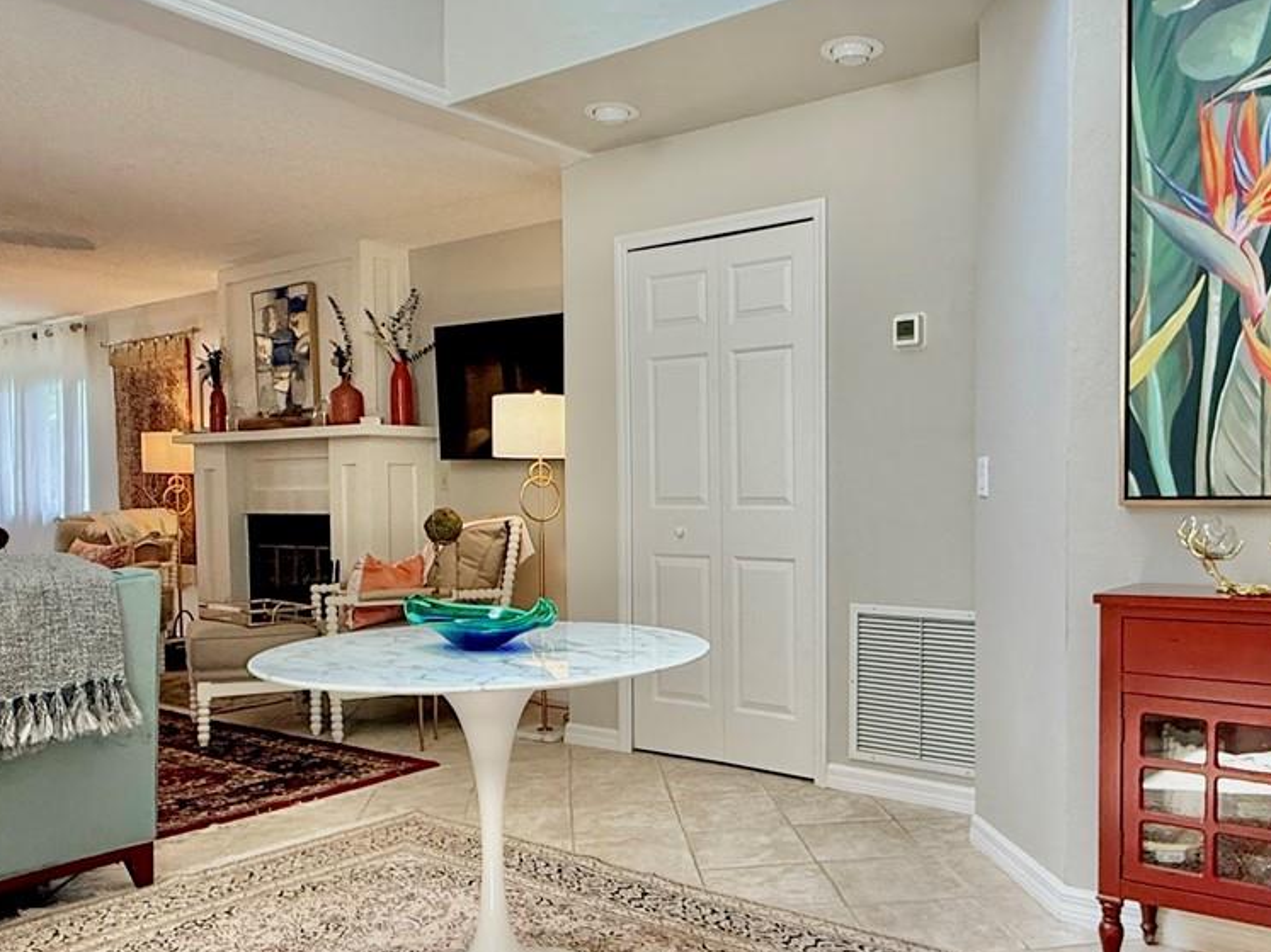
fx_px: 1101
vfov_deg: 46.7
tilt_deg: -0.5
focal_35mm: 30
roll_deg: +0.2
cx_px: 778
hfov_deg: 59.4
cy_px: 542
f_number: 2.2
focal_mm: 2.22
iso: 160
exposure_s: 1/99
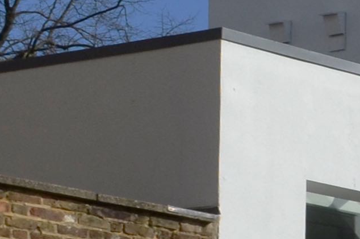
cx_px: 824
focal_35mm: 210
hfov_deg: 9.0
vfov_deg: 6.5
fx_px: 2096
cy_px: 53
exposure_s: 1/1000
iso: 400
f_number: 11
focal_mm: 18
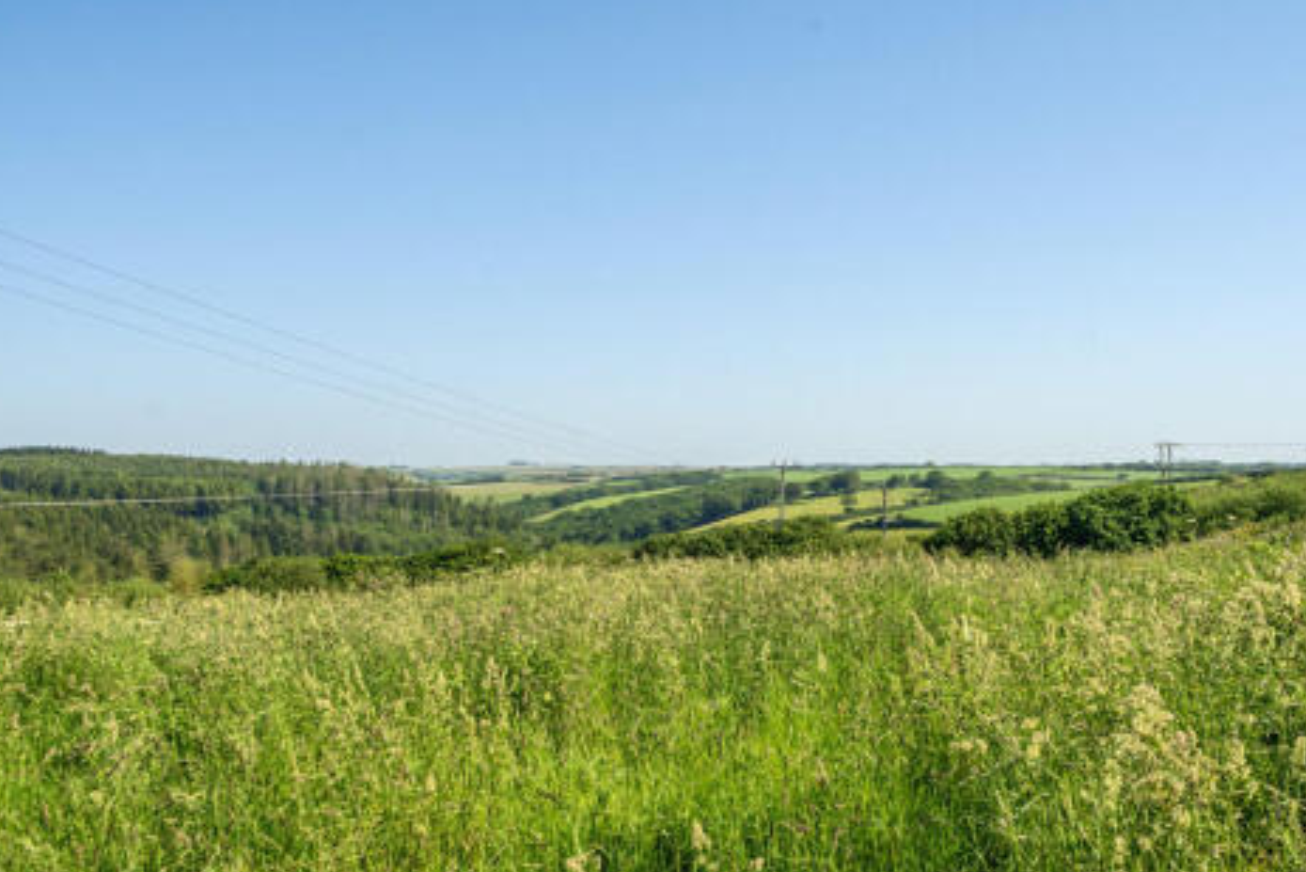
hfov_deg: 51.9
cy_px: 439
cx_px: 652
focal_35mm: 37
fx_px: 1343
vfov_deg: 36.0
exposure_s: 1/640
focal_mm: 24
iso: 400
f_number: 8
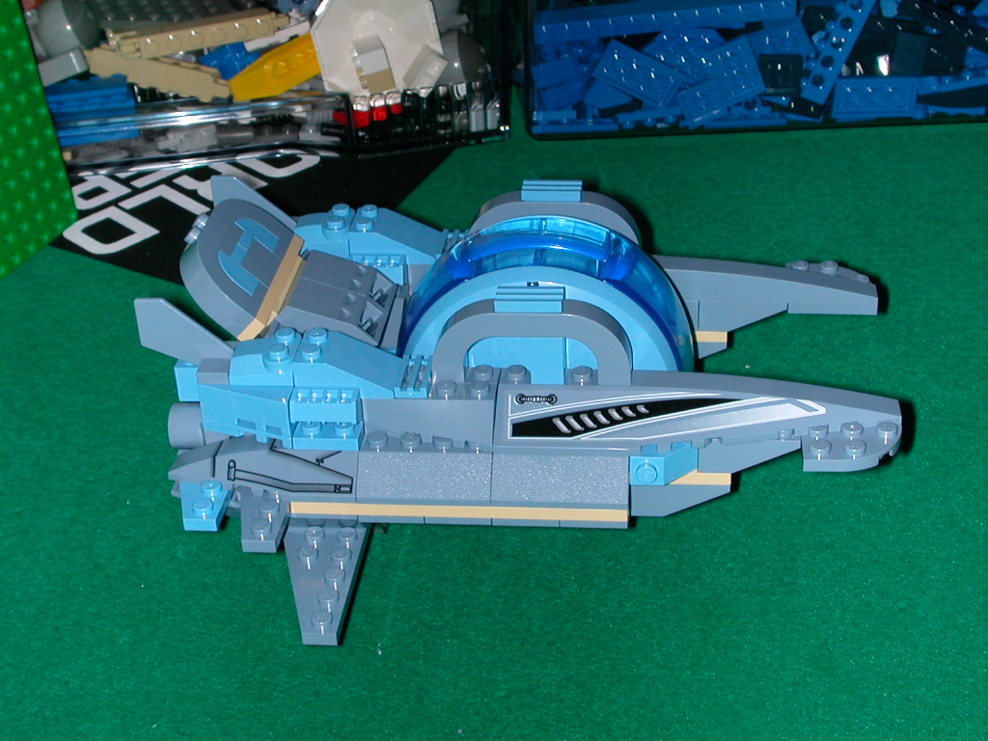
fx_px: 1655
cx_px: 494
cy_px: 370
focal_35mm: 58
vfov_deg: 25.2
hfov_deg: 33.2
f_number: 5.6
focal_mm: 8.9
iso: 100
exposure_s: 1/59.9
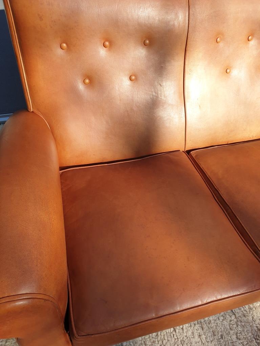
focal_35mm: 26
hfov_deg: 53.1
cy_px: 173
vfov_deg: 67.3
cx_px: 130
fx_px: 260
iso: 50
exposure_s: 1/675
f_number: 2.4
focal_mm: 4.3
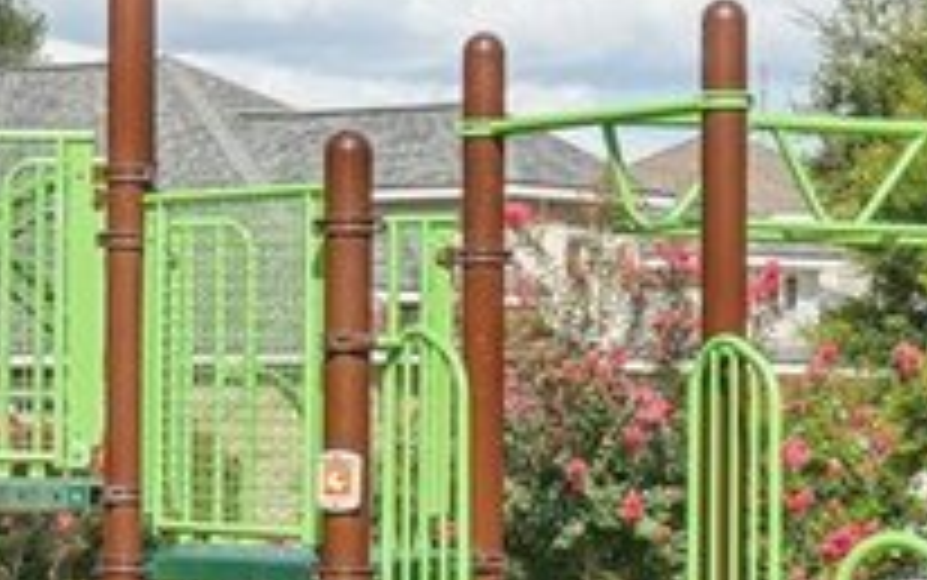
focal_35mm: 176
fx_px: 4449
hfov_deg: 11.7
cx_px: -112
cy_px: 526
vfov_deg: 7.4
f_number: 5.6
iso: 200
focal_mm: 22
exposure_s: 1/750
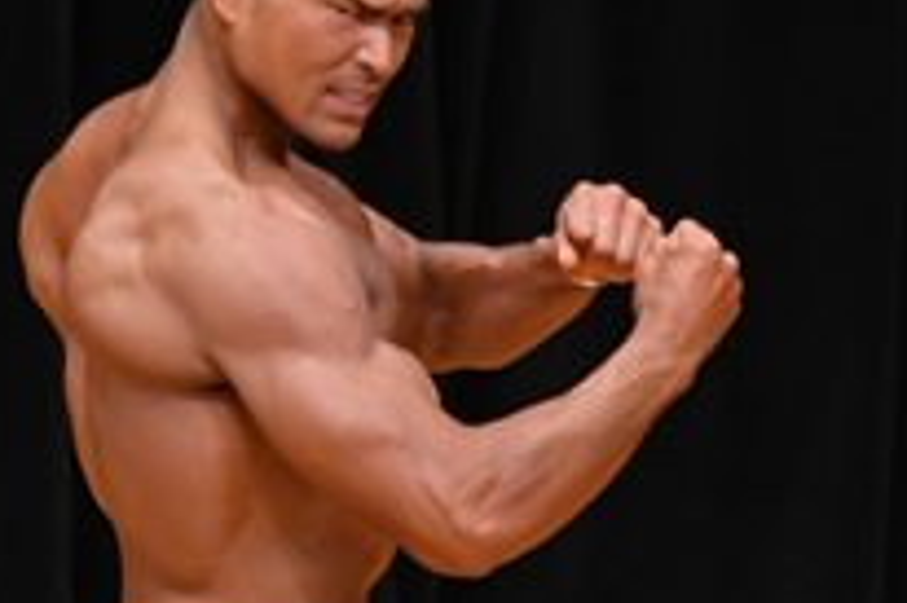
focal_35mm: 1070
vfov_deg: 1.3
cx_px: 306
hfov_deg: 1.9
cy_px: 669
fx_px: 26936
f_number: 5.6
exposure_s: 1/400
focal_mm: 190
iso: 3200
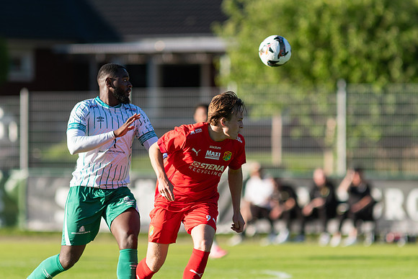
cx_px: 209
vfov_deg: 3.1
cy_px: 140
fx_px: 5226
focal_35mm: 450
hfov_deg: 4.6
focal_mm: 300
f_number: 3.2
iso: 180
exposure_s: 1/1600
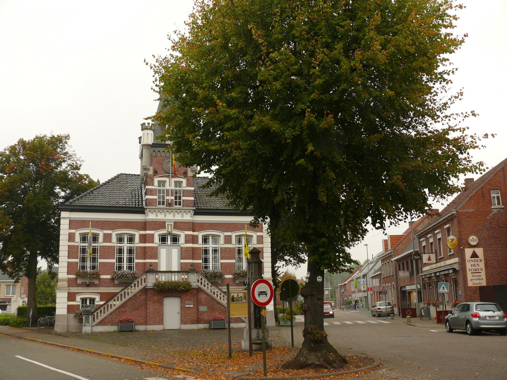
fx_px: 513
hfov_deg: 52.6
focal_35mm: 35
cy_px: 190
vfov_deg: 40.7
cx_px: 254
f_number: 4
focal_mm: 7.4
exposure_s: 1/125
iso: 100
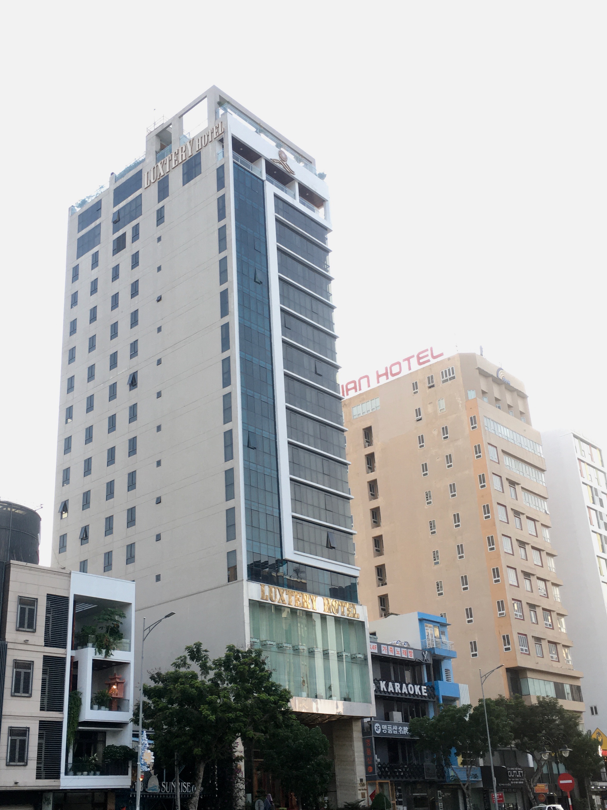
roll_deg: +2.3
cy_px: 438
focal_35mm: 38
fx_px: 888
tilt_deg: +23.9
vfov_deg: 48.9
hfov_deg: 37.7
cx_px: 281
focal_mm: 4.15
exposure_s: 1/33
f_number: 2.2
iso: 32
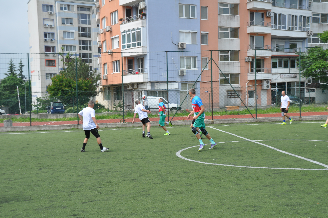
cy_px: 109
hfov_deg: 42.4
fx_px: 423
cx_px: 164
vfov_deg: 28.9
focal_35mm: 46
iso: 200
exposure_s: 1/250
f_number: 8
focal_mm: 31
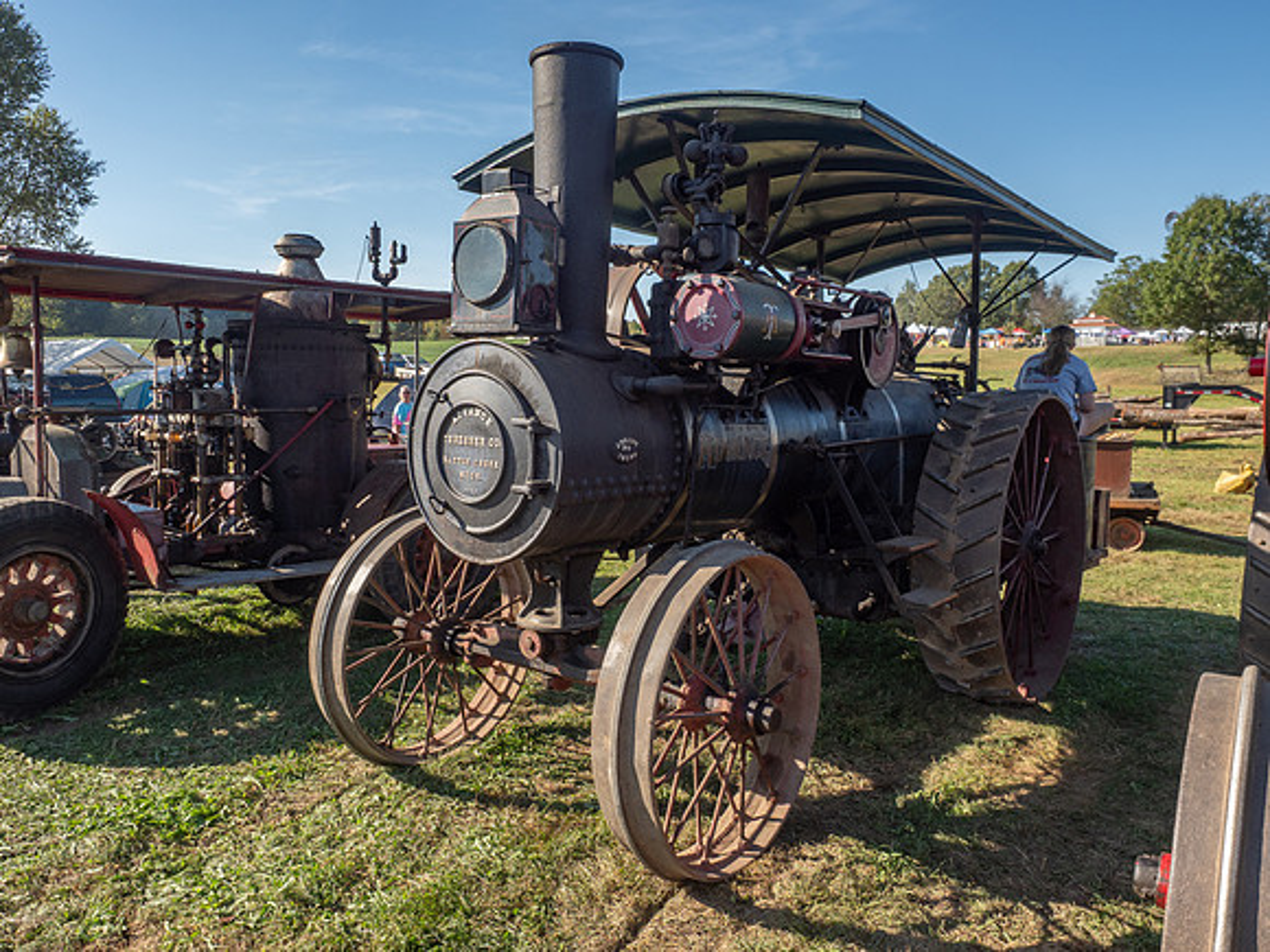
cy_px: 476
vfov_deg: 55.0
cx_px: 635
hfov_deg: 69.6
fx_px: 914
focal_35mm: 25
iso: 200
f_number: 7.1
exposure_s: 1/250
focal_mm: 12
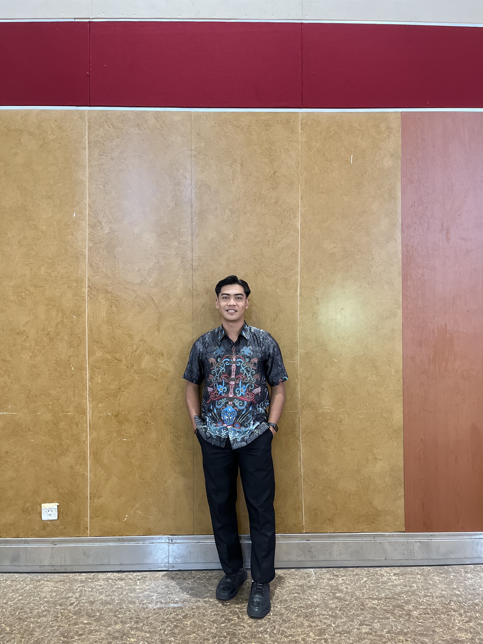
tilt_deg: -0.5
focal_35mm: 26
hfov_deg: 53.1
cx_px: 242
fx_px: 484
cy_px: 322
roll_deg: +1.0
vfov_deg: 67.3
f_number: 1.6
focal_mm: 5.1
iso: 800
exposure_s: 1/29
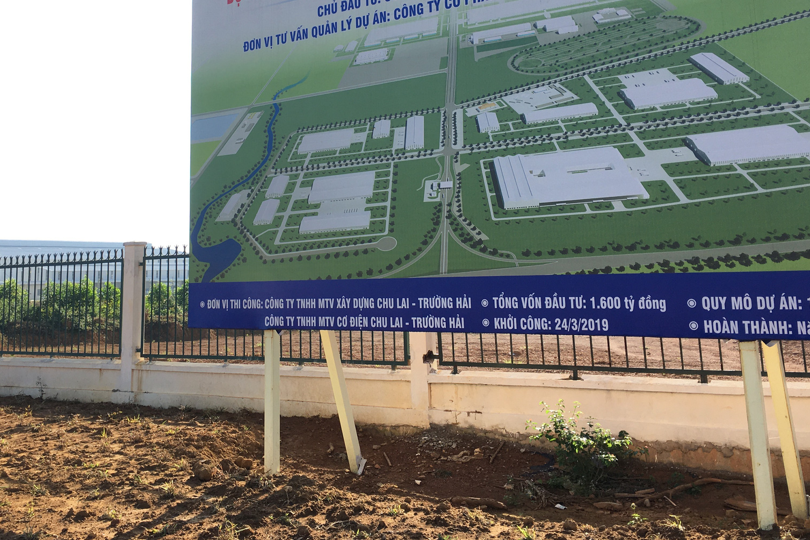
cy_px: 146
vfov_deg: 32.8
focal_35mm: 40
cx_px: 351
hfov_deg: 48.3
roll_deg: +1.0
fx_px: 900
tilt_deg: +9.5
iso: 25
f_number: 2.2
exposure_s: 1/582
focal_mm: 4.15
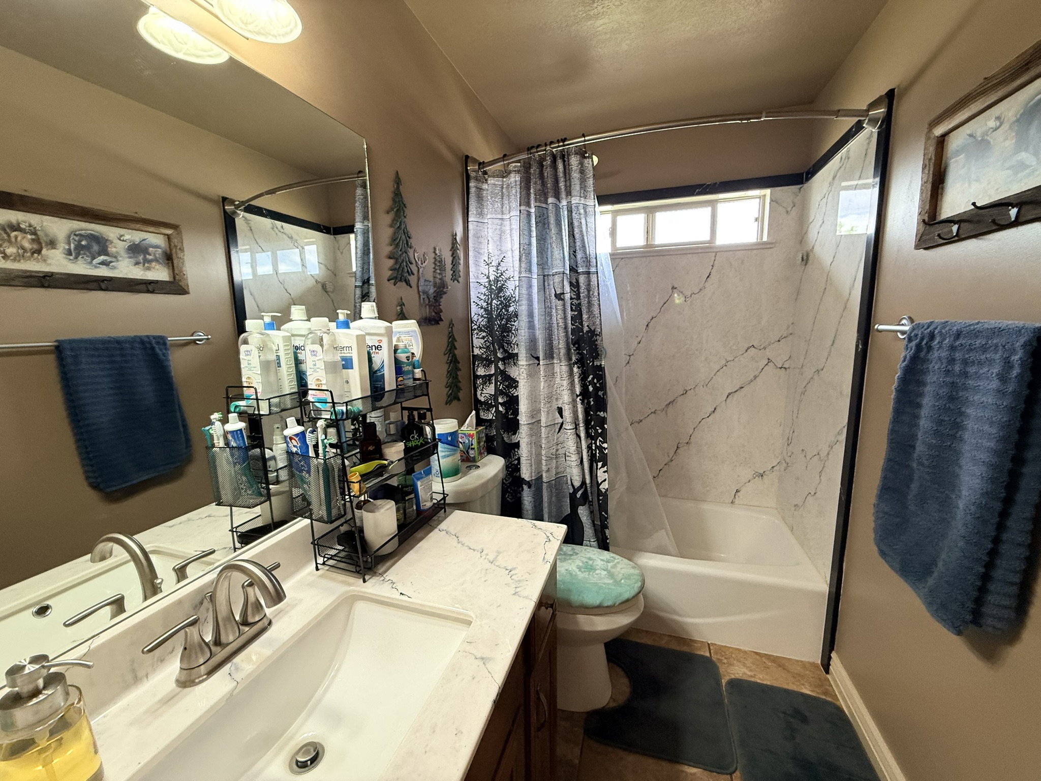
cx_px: 520
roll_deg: +0.5
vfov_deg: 85.7
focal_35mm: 14
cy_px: 390
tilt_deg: -7.3
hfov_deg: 102.1
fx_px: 421
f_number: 2.2
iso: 160
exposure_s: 1/60
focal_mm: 2.22
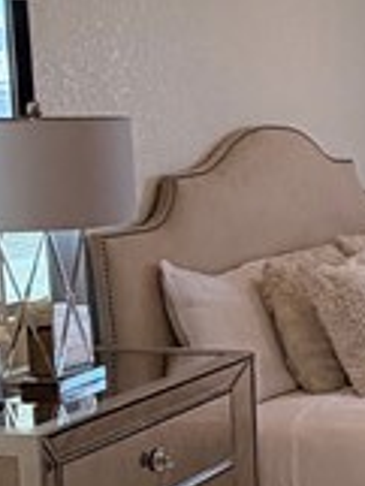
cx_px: 745
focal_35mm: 89
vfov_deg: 22.0
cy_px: 260
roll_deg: -0.5
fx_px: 1250
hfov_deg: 13.9
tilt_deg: -6.7
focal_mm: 2.22
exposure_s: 1/120
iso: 160
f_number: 2.2
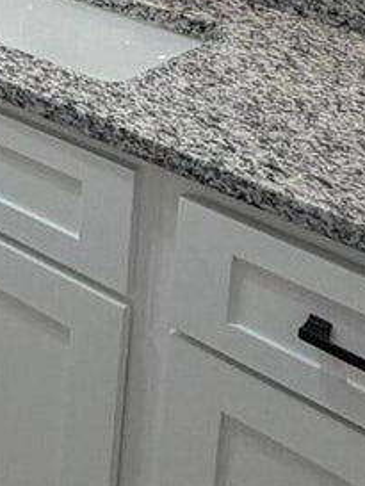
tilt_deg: -6.9
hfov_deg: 12.6
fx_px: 1152
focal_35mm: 82
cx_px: -580
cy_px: -306
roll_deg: -0.2
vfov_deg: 19.6
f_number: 2.2
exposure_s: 1/120
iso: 100
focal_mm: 2.22
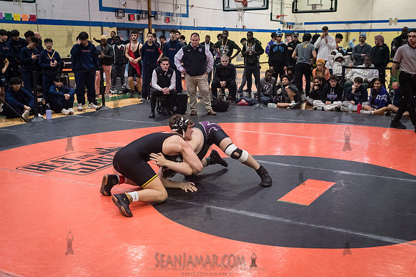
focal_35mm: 42
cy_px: 152
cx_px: 206
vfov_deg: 31.7
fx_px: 489
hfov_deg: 46.1
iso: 8000
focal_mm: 35
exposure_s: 1/320
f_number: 4
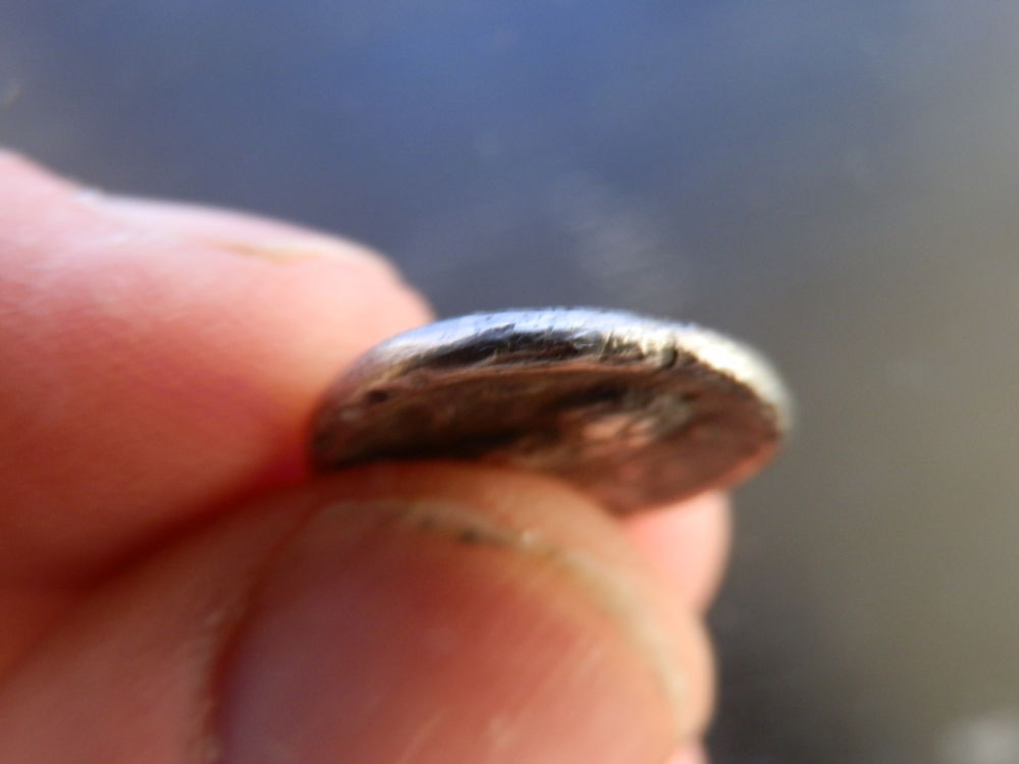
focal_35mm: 34
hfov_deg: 54.0
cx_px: 510
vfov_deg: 41.8
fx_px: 1001
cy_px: 382
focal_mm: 6.17
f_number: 3.5
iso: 200
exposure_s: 1/8
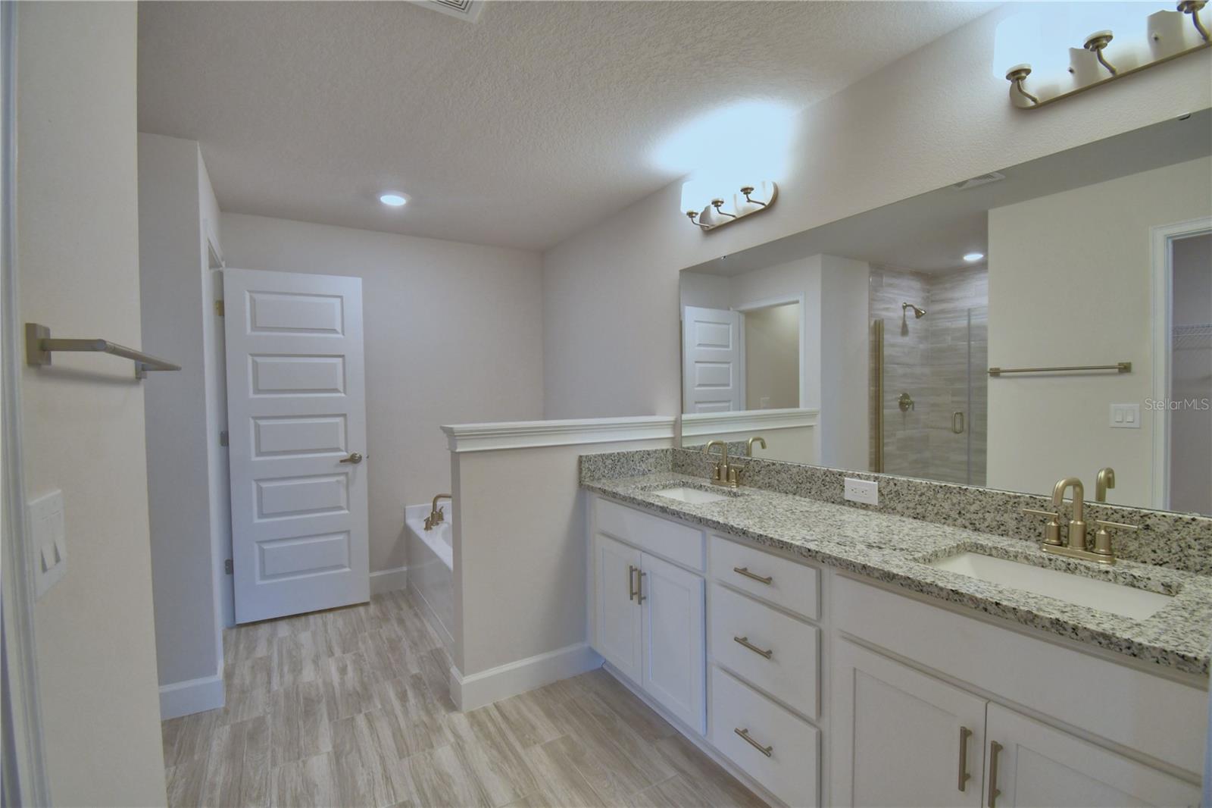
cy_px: 404
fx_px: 505
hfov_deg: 100.4
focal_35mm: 15
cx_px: 606
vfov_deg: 77.3
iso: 400
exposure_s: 1/100
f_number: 4.5
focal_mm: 10
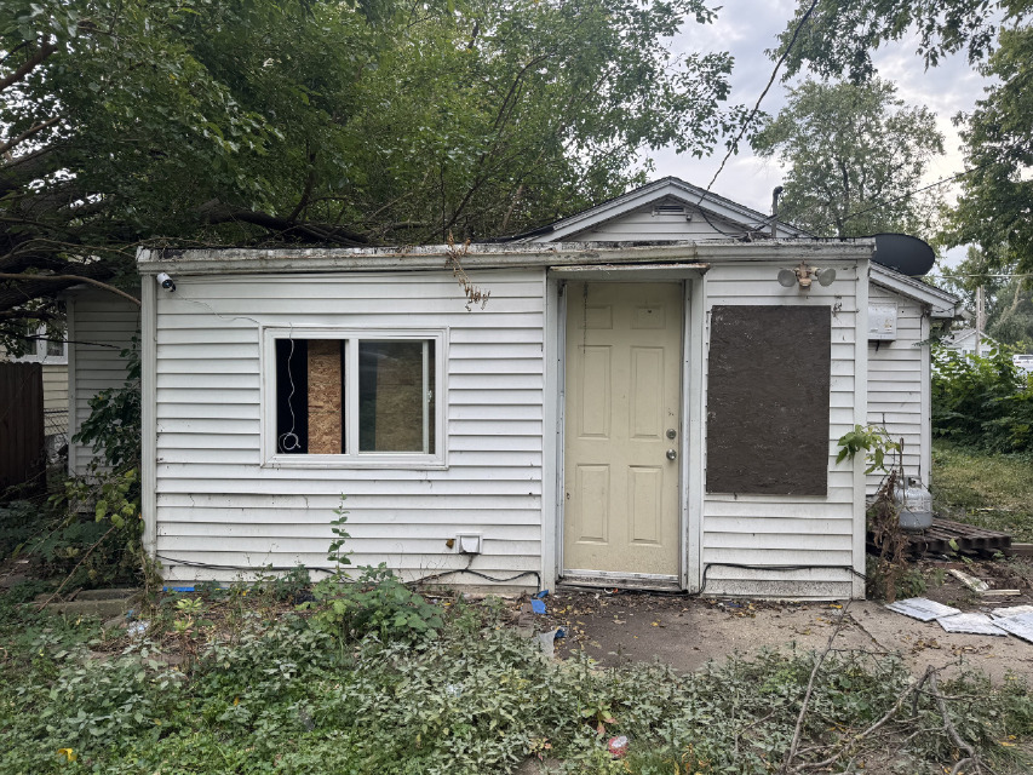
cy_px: 388
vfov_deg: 56.8
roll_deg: -0.2
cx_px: 516
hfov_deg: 71.6
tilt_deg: -1.9
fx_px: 716
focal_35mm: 24
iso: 80
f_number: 1.78
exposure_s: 1/531
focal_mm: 6.76
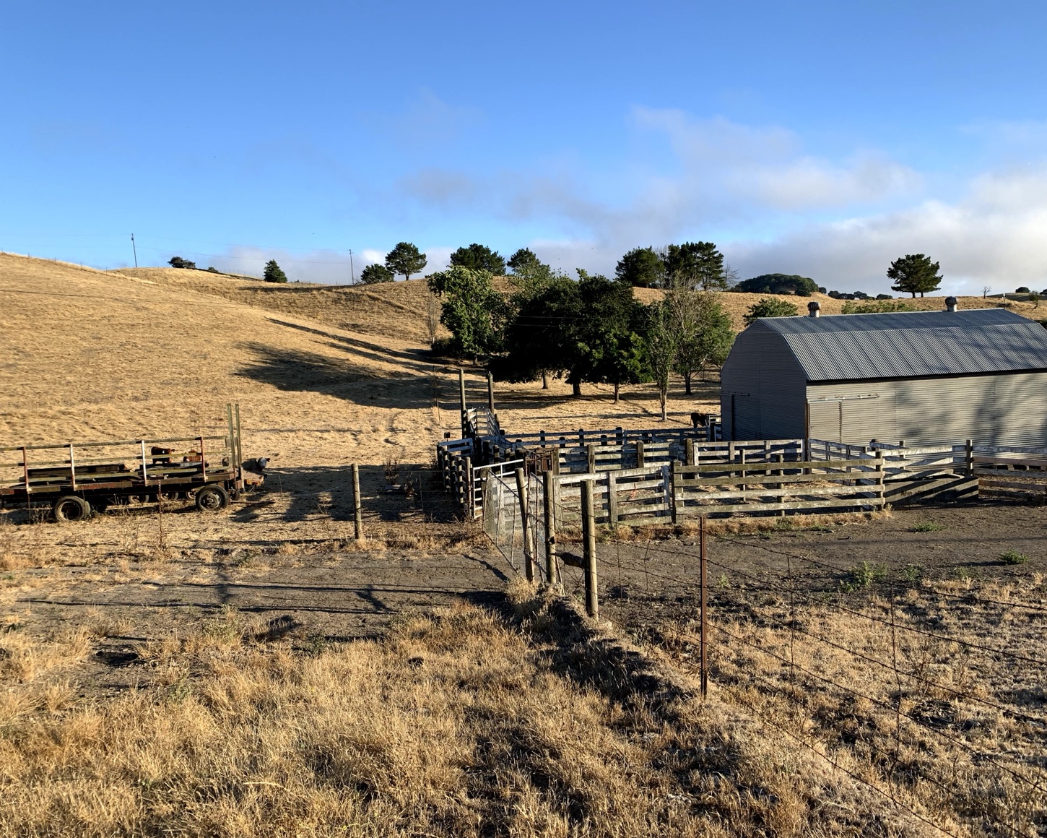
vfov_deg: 51.5
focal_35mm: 28
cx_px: 570
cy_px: 424
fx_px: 868
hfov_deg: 62.1
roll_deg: +2.5
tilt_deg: -2.3
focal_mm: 4.25
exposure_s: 1/1205
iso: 25
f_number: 1.8
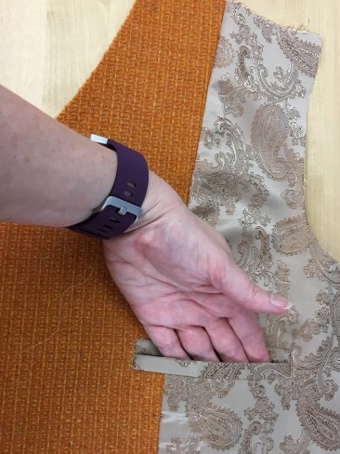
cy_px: 254
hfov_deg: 37.7
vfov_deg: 48.9
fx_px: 498
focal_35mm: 38
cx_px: 183
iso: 100
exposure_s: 1/33
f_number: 2.2
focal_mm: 4.15
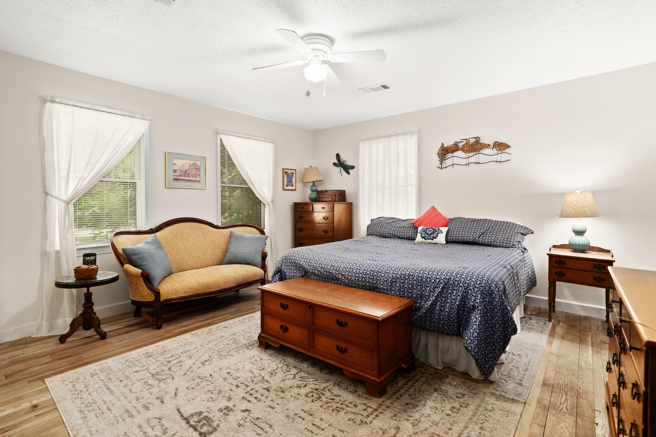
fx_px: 292
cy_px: 218
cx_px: 328
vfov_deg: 73.7
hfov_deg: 96.7
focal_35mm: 16
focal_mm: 16
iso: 200
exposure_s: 1/1.25
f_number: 8
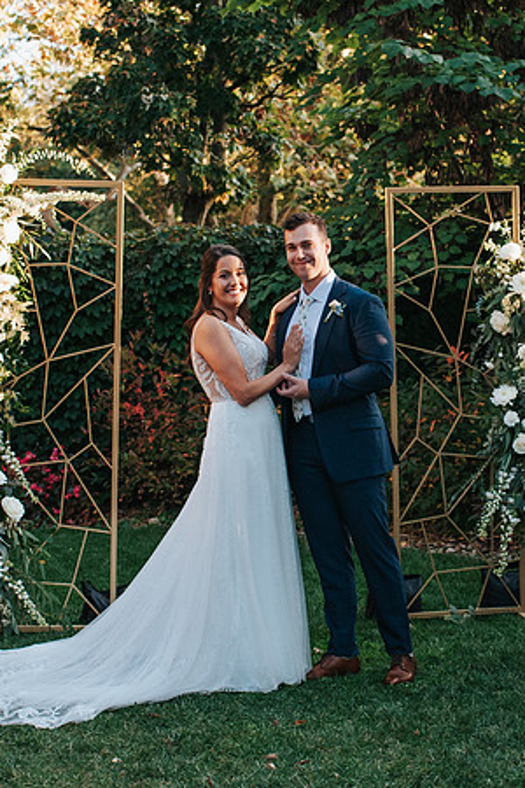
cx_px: 342
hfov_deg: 15.8
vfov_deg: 23.5
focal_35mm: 87
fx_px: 1894
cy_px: 419
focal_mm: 35
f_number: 3.2
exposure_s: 1/800
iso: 1000
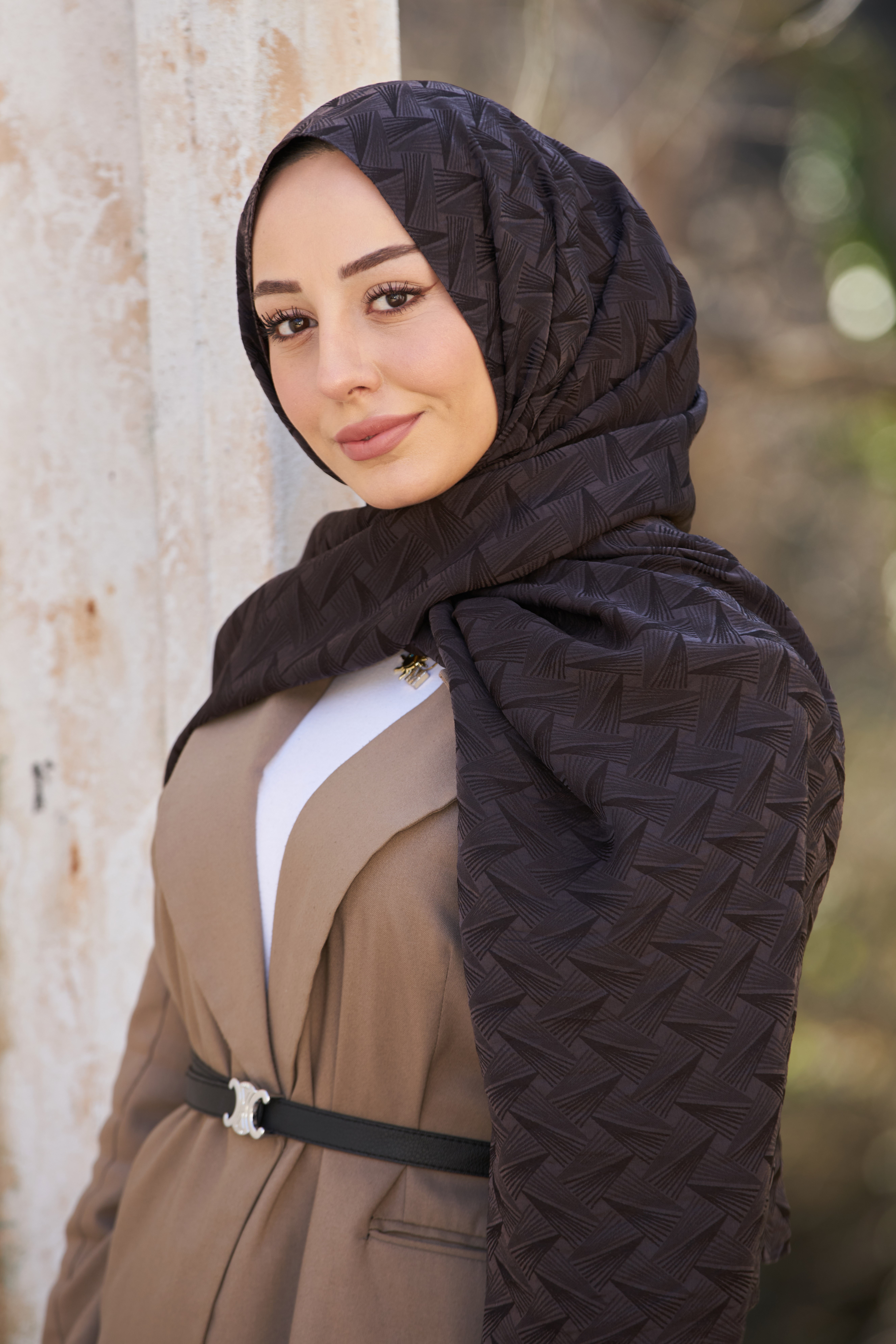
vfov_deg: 10.3
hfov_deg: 6.9
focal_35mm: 200
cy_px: 672
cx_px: 448
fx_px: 7463
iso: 200
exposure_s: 1/200
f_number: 4.5
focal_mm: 200
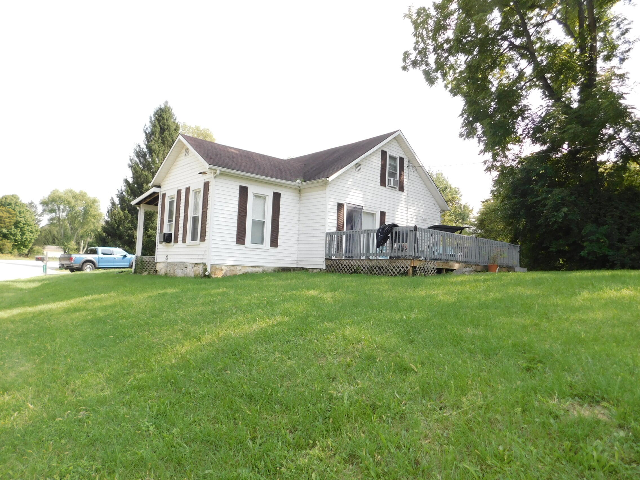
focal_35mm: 23
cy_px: 240
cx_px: 320
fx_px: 425
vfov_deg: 58.9
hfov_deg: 73.9
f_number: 3
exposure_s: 1/400
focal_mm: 4
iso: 125
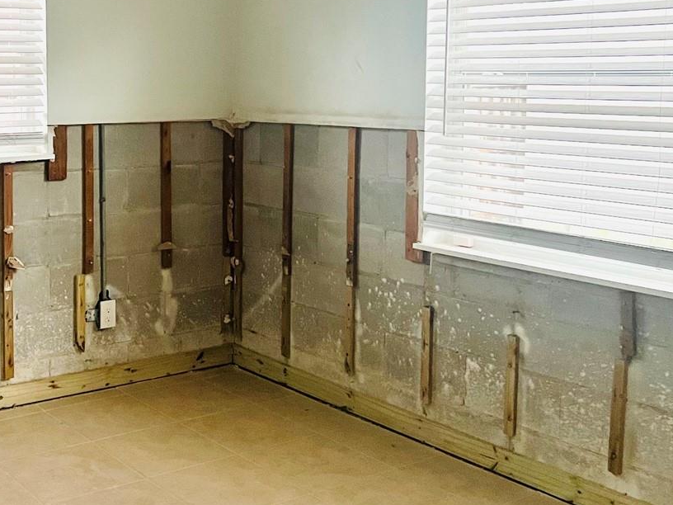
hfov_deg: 36.4
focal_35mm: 51
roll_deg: +0.1
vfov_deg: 28.4
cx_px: 150
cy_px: 166
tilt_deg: -5.3
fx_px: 992
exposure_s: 1/57
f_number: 1.5
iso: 500
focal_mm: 5.7
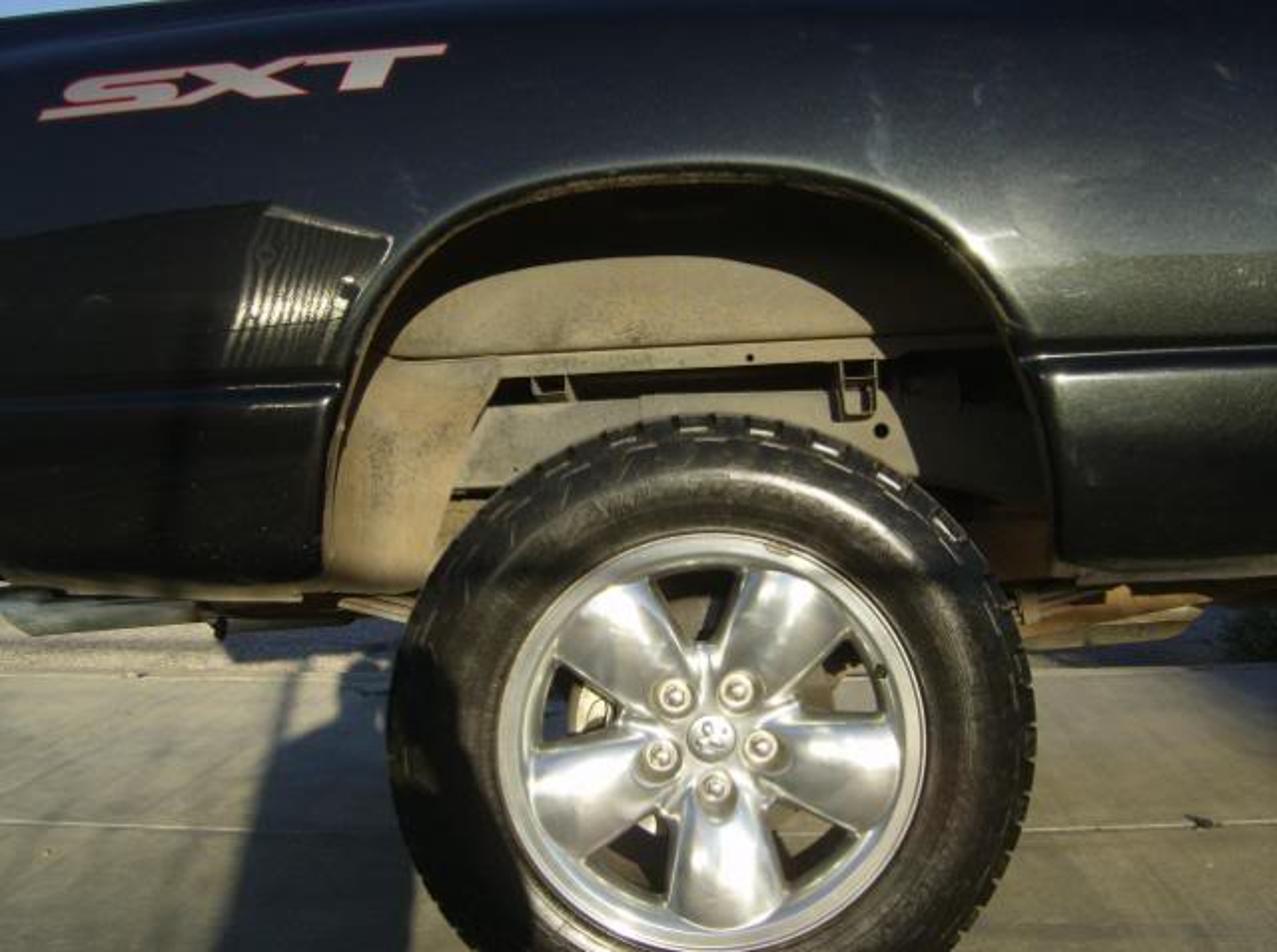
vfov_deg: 39.5
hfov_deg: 51.5
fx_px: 1325
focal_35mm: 36
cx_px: 638
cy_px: 476
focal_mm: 6
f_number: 4.7
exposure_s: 1/581
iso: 100
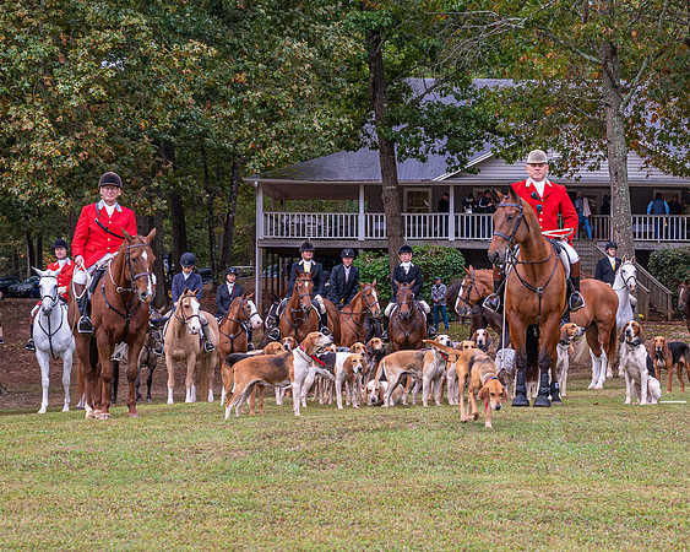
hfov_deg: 20.8
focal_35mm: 91
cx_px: 518
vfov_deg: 16.8
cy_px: 386
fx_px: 1864
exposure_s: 1/400
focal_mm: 57
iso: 800
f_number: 5
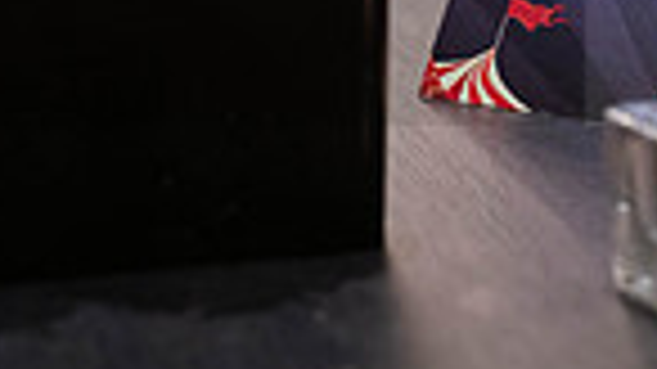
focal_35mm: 200
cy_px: -313
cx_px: 590
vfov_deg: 5.9
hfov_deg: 10.7
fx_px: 3483
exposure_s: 1/20
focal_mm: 48
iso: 1600
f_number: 4.5
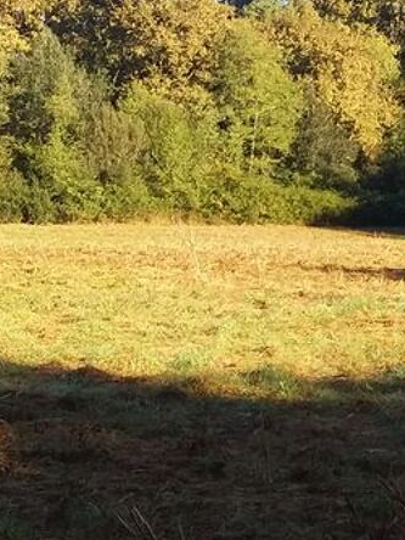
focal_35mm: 93
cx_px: 463
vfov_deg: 21.1
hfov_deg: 15.4
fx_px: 1451
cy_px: 325
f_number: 2.2
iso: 40
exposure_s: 1/383
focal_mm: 3.3
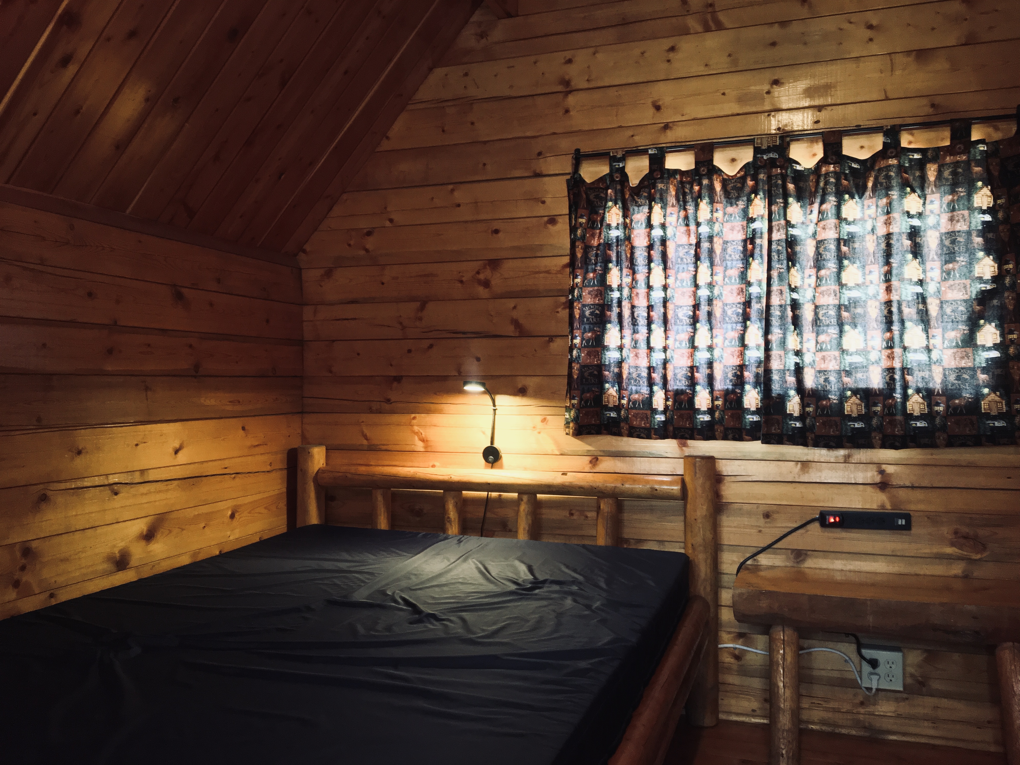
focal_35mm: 29
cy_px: 382
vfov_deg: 48.2
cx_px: 510
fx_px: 855
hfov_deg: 61.7
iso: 200
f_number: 2.2
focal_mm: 4.15
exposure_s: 1/24
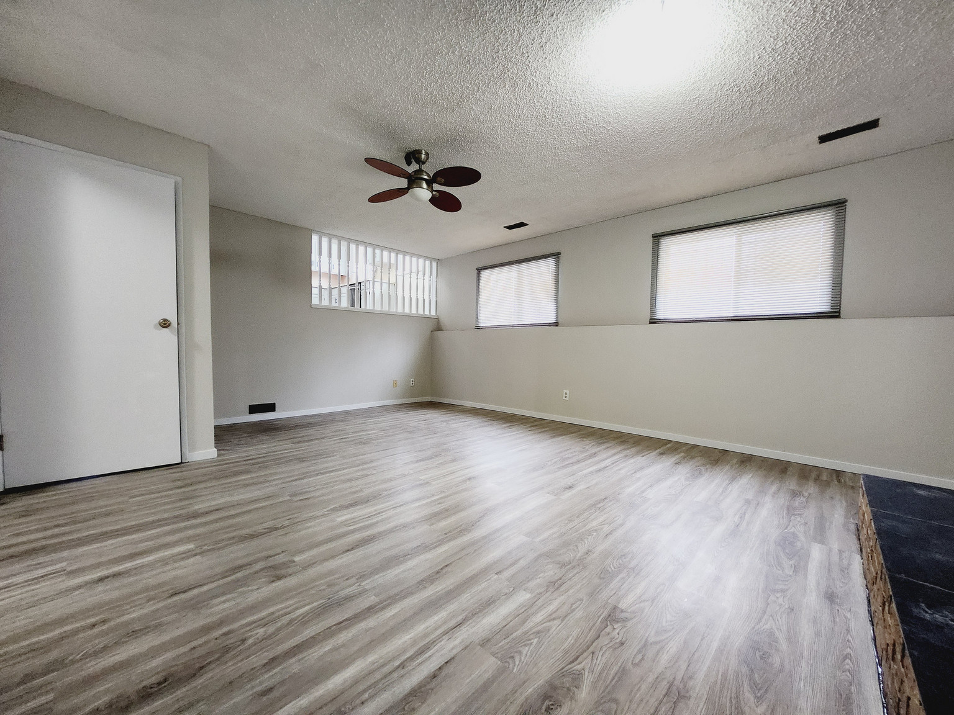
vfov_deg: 89.9
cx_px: 477
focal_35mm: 13
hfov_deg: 106.2
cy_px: 358
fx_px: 358
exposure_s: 1/60
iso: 320
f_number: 2.2
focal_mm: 1.74
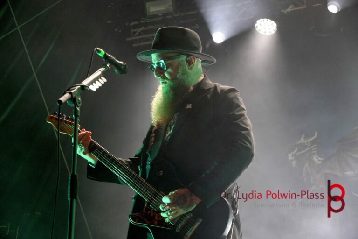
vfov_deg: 17.8
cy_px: 120
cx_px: 179
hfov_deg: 26.5
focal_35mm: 76
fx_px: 761
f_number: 4.5
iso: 3200
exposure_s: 1/160
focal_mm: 51
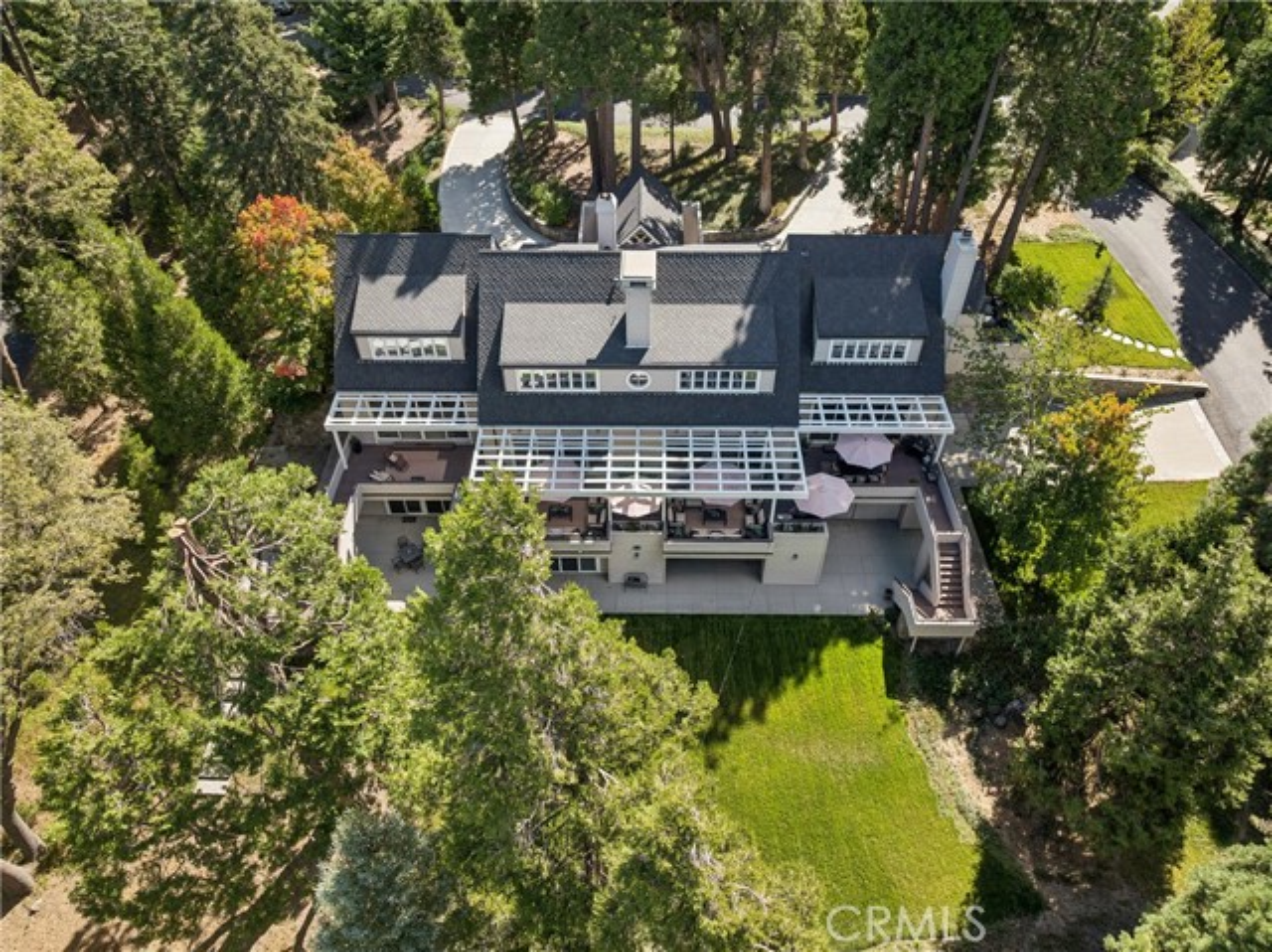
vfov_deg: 56.8
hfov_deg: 71.6
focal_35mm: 24
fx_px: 881
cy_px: 476
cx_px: 636
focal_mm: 12.3
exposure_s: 1/40
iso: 100
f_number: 2.8
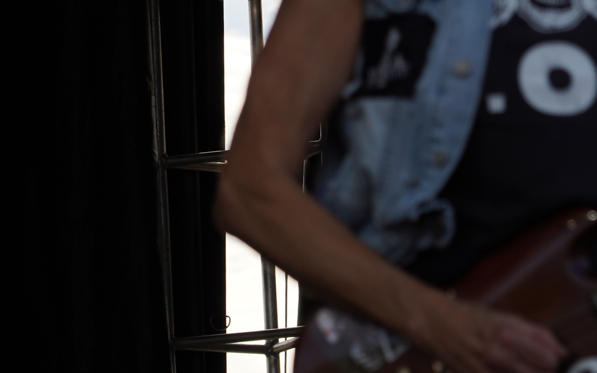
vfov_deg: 4.5
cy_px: 3
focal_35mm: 290
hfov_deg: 7.2
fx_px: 4719
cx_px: 472
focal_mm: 105
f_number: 5.6
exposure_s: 1/400
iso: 100
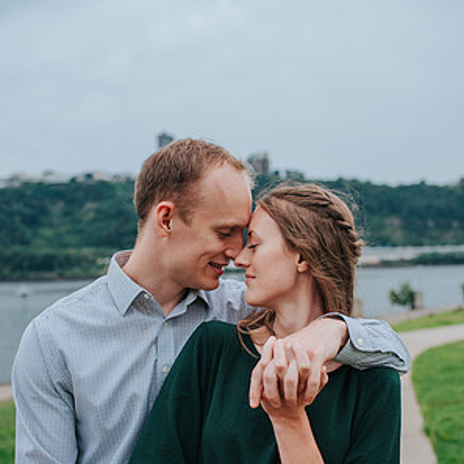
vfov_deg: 37.3
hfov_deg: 37.6
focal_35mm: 45
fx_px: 682
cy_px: 295
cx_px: 231
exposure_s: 1/400
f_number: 2.8
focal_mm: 35
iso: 560
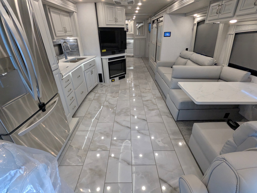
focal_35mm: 16
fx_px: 119
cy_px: 96
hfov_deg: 94.4
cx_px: 128
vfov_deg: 78.2
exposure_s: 1/203
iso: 381
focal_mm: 2.35
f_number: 2.2
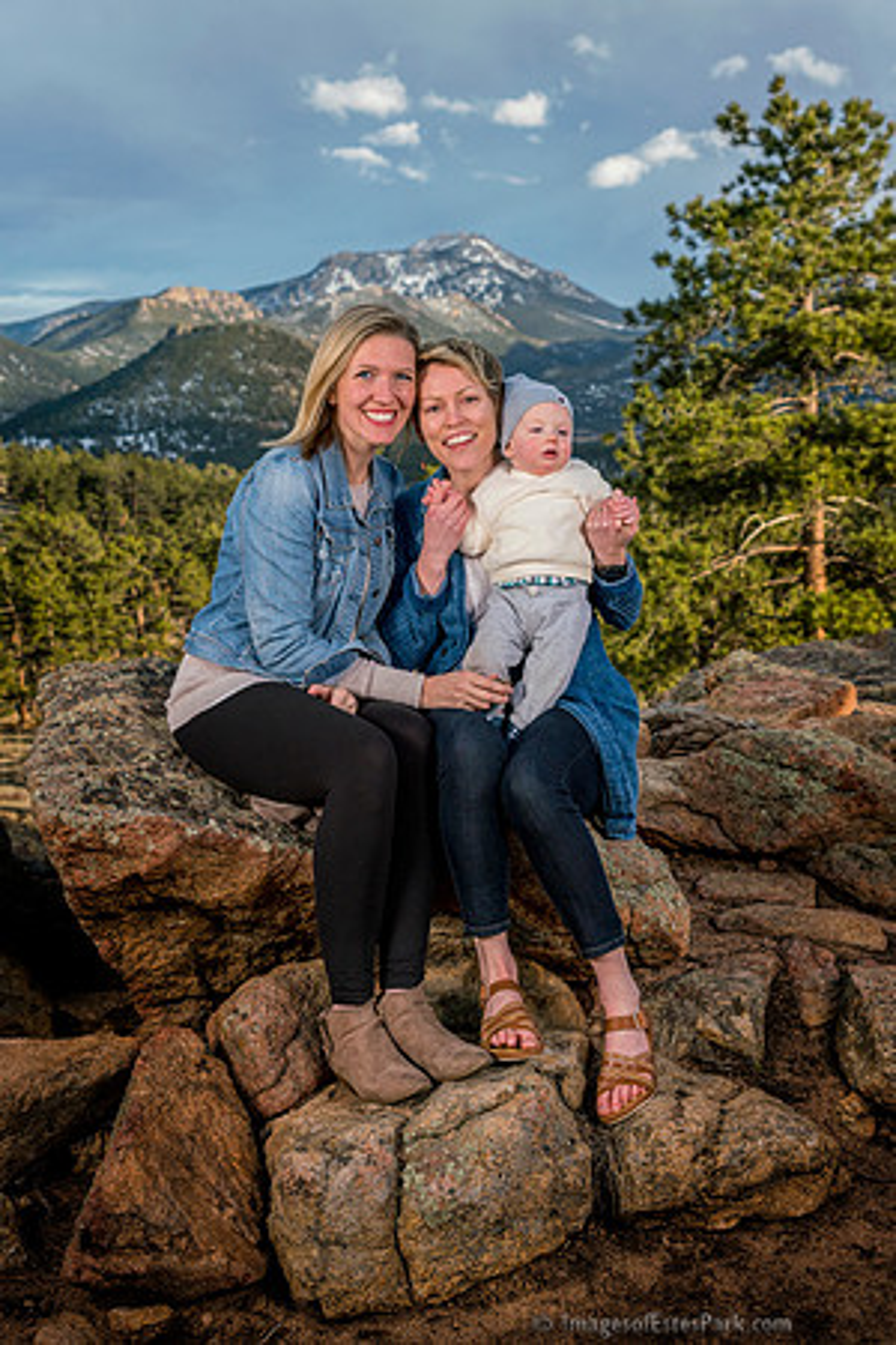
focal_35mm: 35
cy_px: 672
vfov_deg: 54.4
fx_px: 1307
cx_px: 448
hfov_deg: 37.9
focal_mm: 35
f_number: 4.5
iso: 160
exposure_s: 1/800
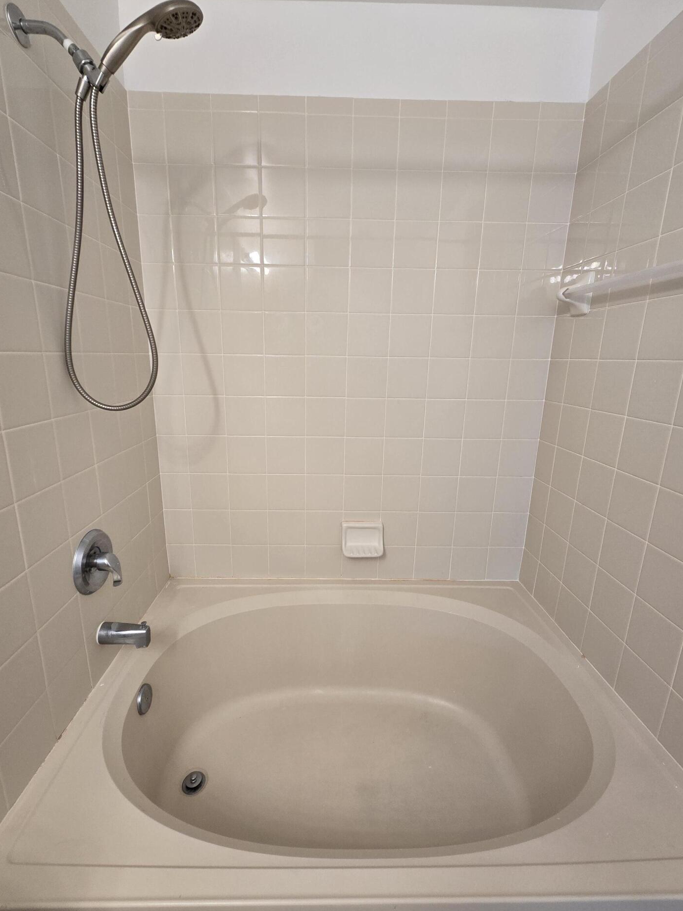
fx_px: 368
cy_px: 456
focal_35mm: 14
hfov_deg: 85.6
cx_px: 326
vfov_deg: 102.1
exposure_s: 1/60
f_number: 2.2
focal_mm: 2.2
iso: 80
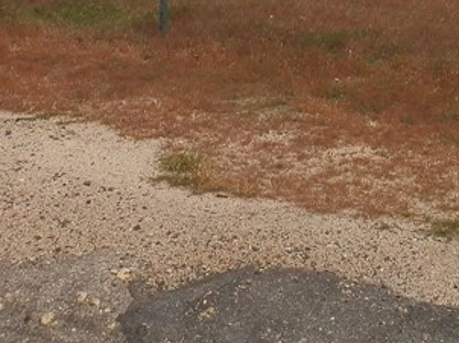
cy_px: -147
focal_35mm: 95
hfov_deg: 20.5
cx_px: 334
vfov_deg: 14.6
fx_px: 1259
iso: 64
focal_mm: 5
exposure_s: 1/200
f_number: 9.3
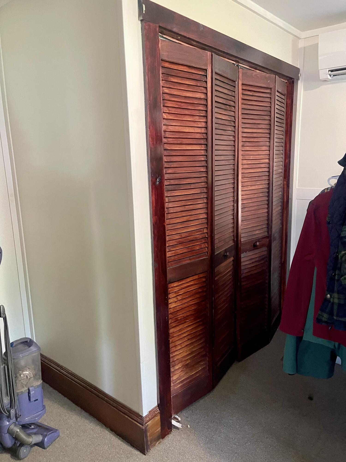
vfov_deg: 69.4
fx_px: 333
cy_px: 231
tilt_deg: -11.2
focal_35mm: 25
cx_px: 173
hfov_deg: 54.9
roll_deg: +1.3
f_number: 1.6
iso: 640
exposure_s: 1/40
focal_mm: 5.1
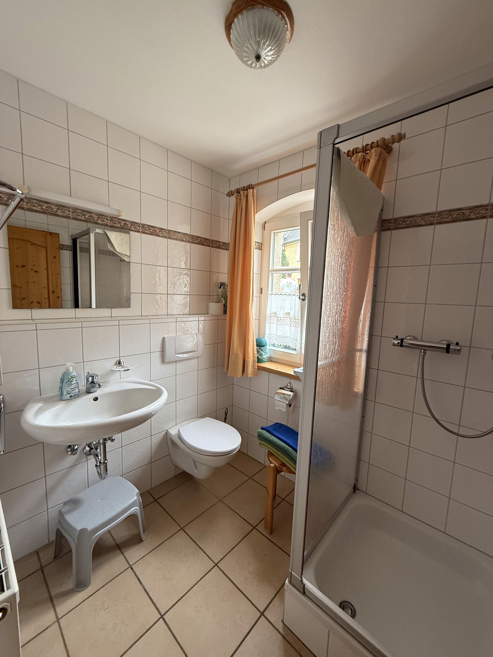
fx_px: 266
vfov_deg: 102.1
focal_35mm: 14
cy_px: 328
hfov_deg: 85.7
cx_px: 246
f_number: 2.2
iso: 320
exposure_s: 1/99
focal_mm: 2.22
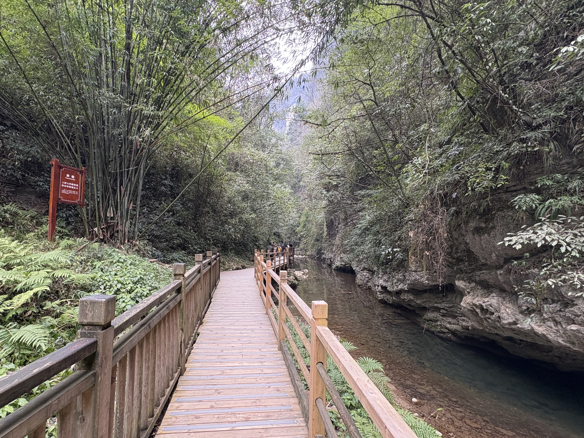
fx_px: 287
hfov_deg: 90.8
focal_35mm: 17
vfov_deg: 74.6
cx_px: 266
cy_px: 236
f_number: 2.2
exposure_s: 1/99
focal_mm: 2.22
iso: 160
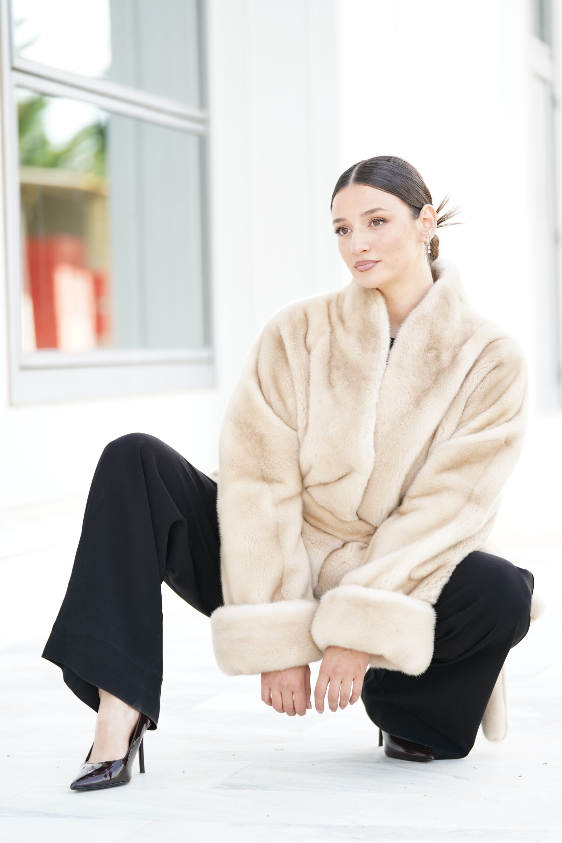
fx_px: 2646
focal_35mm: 113
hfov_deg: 12.1
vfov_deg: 18.1
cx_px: 281
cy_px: 422
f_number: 2.8
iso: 250
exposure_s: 1/250
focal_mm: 113
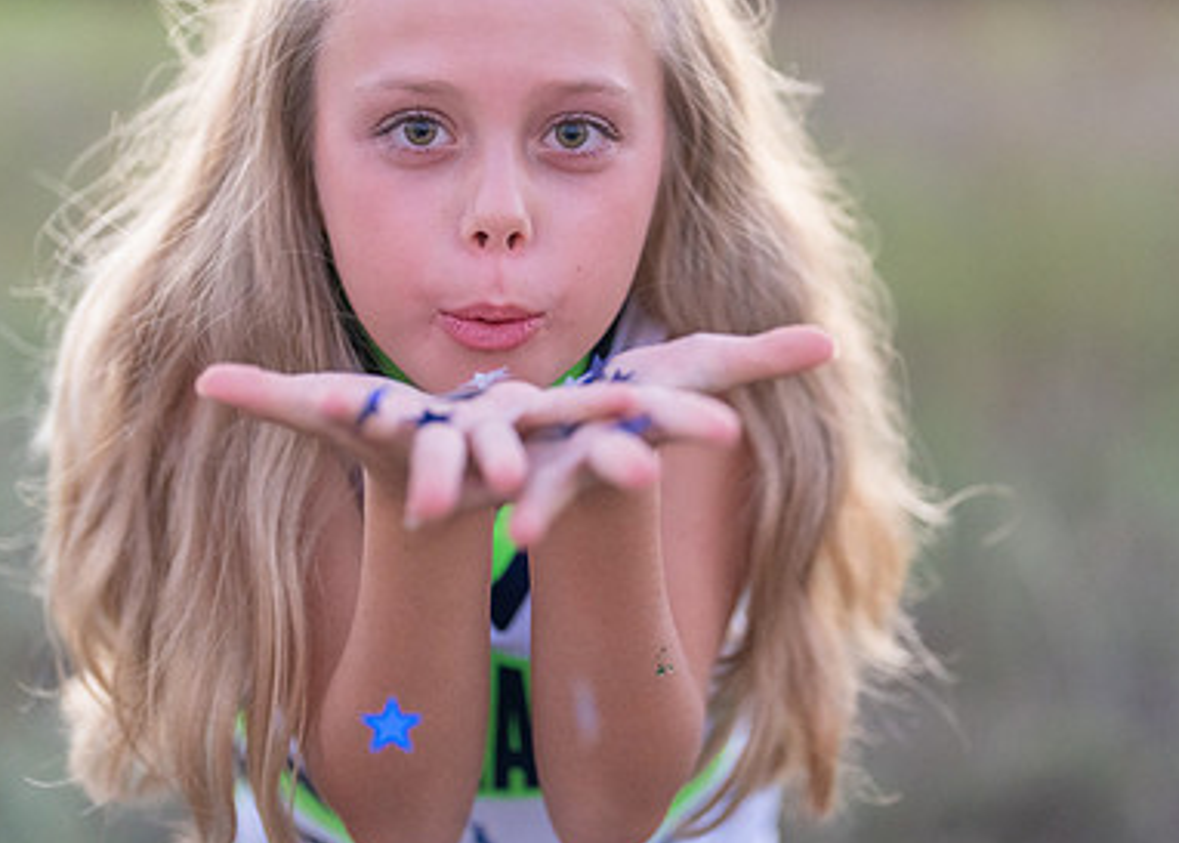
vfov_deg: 16.1
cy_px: 324
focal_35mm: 89
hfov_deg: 22.3
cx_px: 723
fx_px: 2981
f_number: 1.2
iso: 1250
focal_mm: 50
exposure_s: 1/800
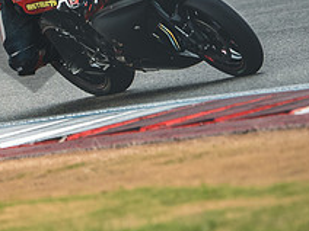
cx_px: -76
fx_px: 7052
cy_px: -47
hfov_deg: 2.5
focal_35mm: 790
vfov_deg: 1.9
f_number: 2
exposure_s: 1/3200
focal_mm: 200
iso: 1250
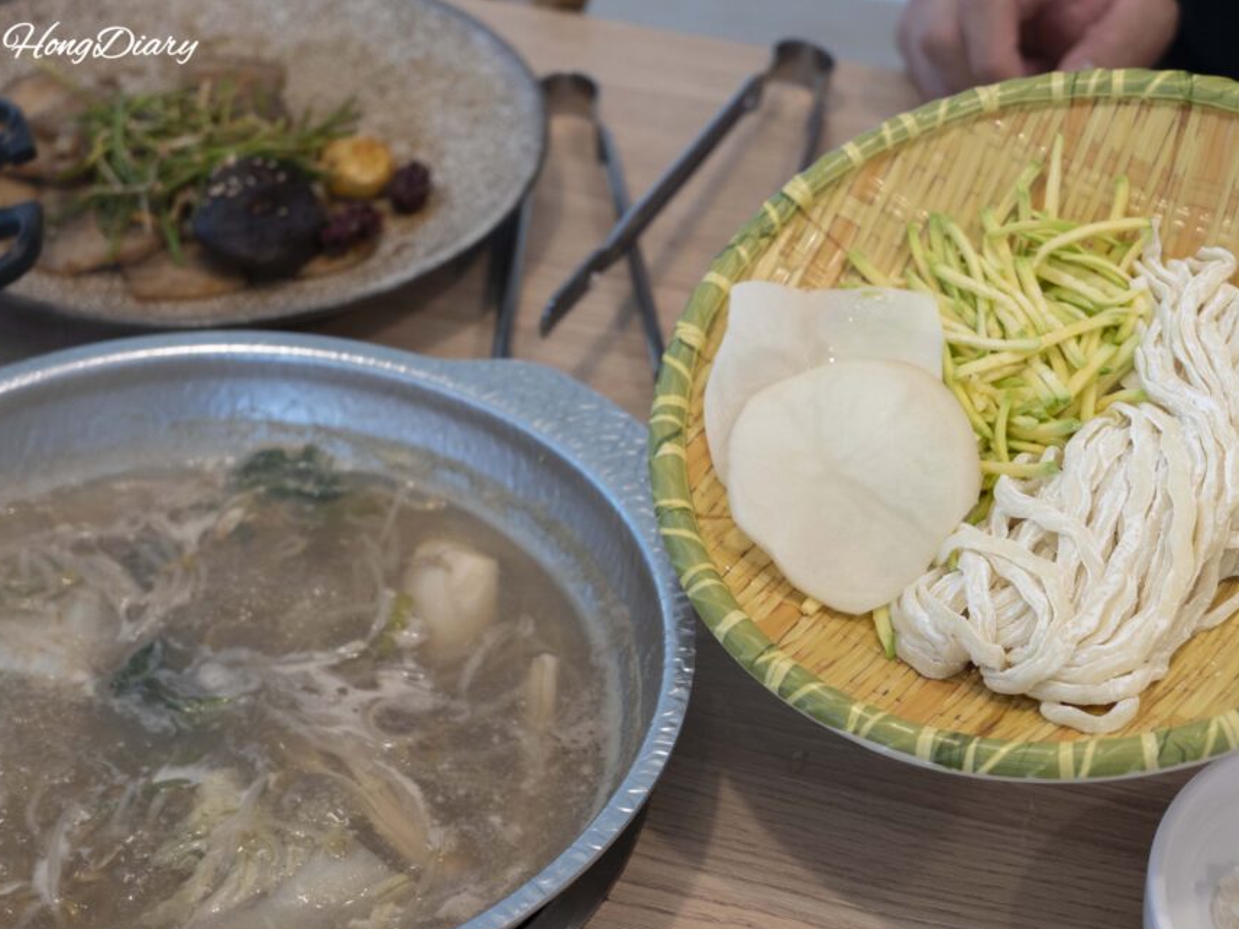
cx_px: 699
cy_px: 491
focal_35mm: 69
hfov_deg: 28.1
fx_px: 2470
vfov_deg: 21.3
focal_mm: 60
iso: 1250
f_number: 5.6
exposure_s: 1/160
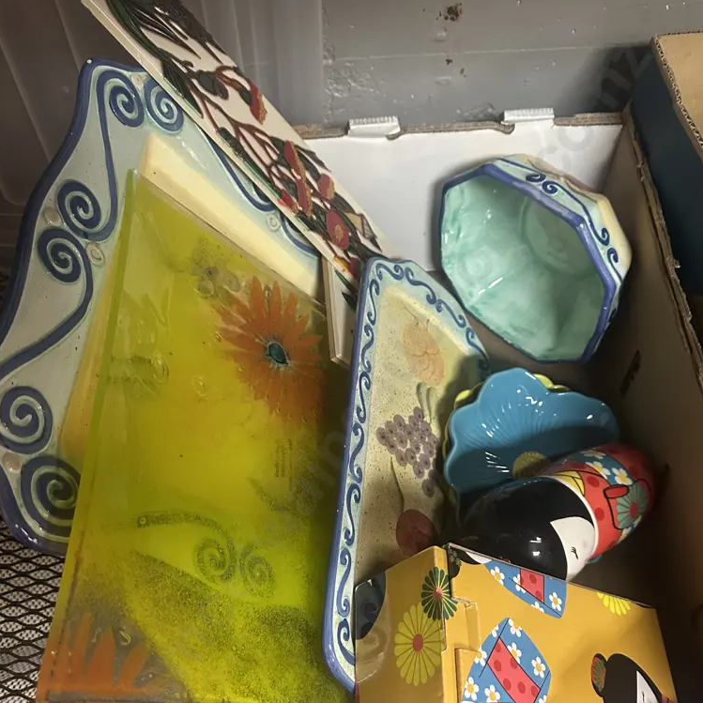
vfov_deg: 55.1
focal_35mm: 29
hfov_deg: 55.6
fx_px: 666
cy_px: 431
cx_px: 351
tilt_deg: -58.8
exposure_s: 1/50
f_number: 1.78
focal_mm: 6.86
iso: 640
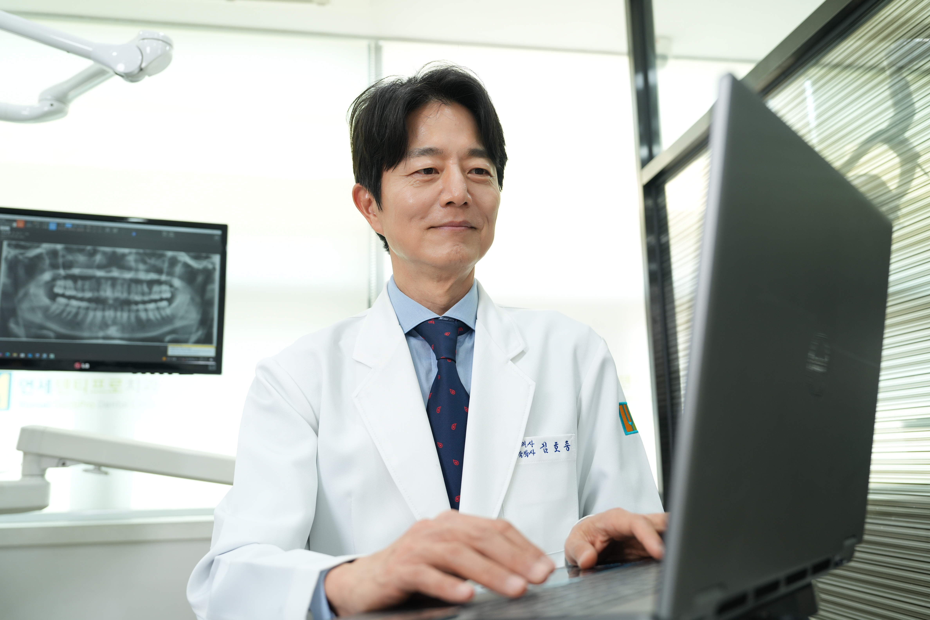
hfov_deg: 60.3
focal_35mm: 31
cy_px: 310
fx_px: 801
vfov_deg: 42.3
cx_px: 465
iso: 400
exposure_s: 1/100
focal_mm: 31
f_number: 3.5
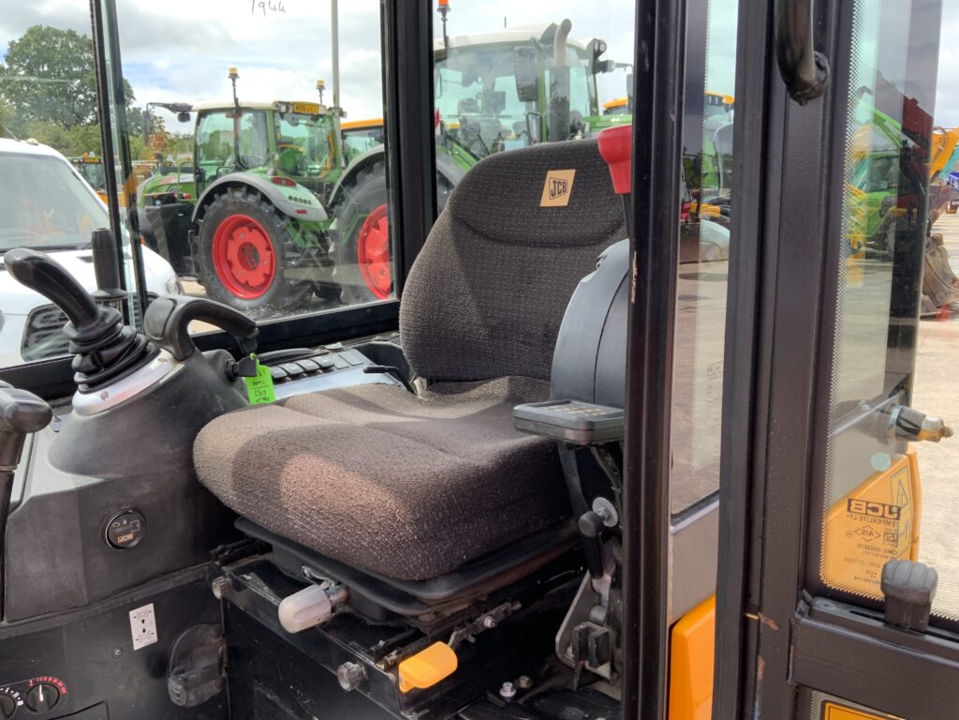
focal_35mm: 29
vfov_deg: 48.2
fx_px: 803
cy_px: 360
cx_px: 480
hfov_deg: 61.7
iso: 16
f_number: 1.8
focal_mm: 3
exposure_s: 1/283
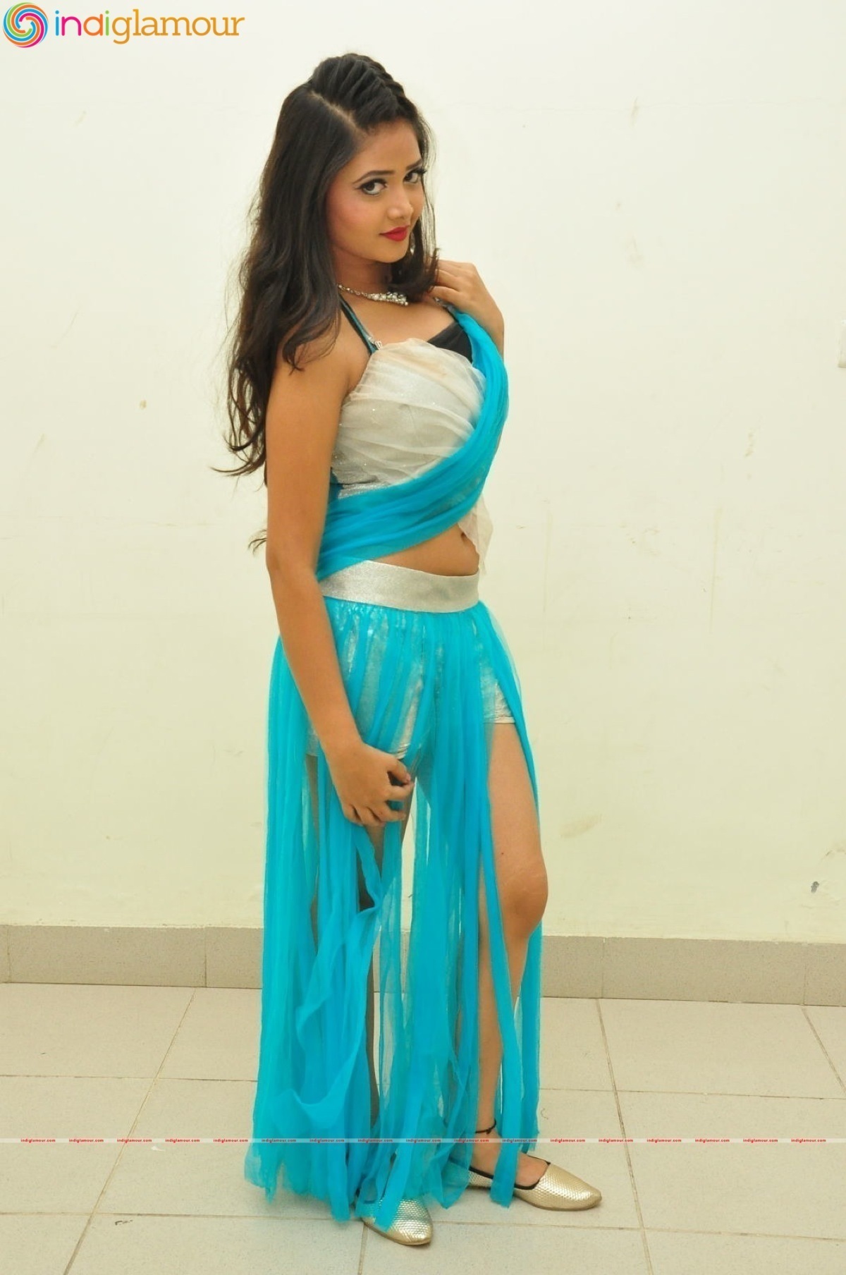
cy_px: 638
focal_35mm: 39
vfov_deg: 49.6
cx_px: 423
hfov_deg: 34.1
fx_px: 1379
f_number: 9
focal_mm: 26
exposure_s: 1/125
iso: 1600
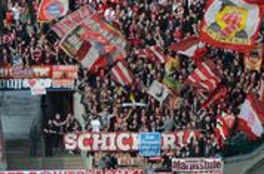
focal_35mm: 506
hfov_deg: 4.1
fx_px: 3692
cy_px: 7
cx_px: 280
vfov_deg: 2.7
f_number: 5.6
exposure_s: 1/500
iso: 400
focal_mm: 105
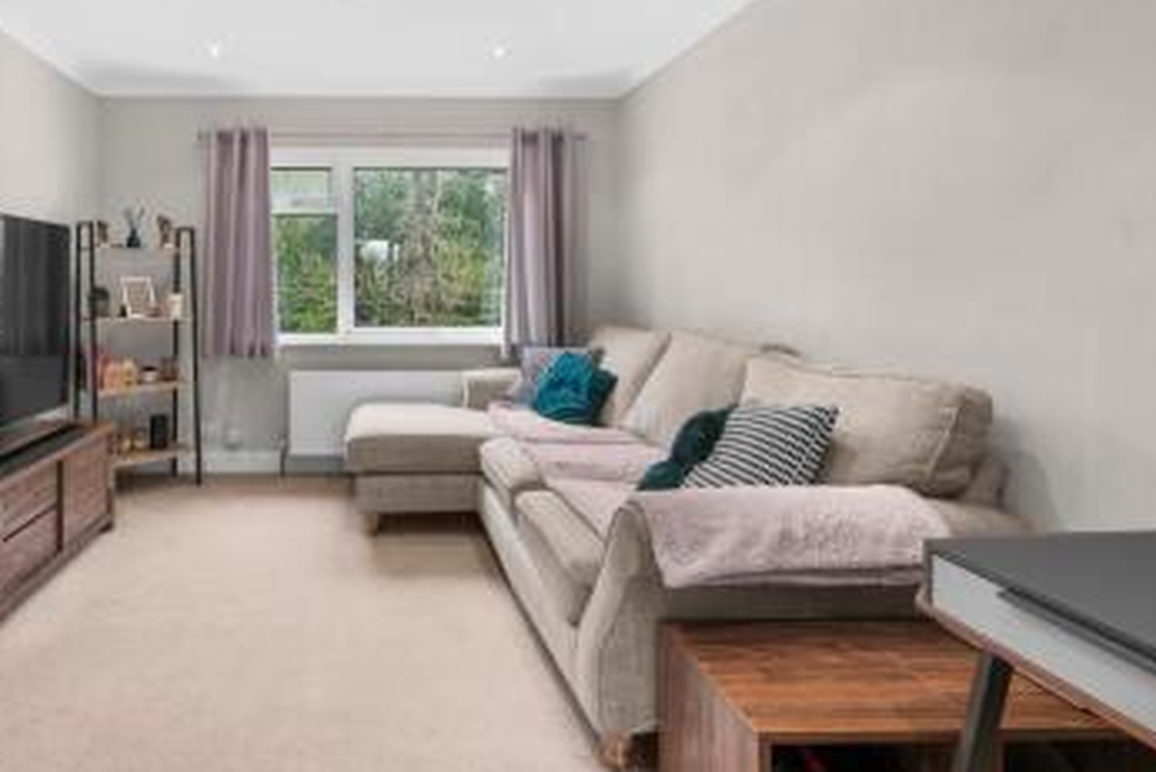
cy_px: 296
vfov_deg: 56.7
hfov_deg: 75.7
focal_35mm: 22
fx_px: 707
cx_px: 371
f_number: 8
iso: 320
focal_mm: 16
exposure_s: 1/2.5
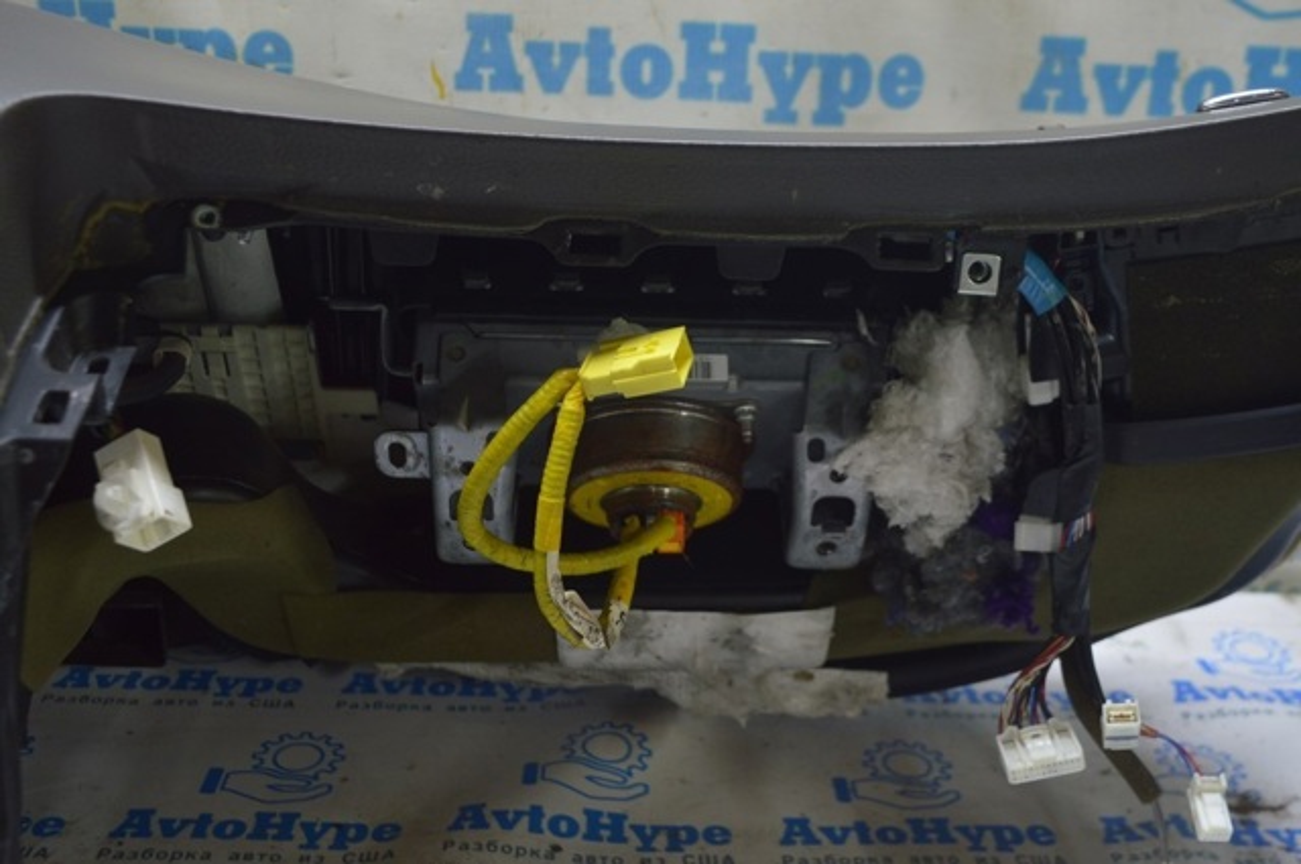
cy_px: 432
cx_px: 650
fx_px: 1462
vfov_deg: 32.9
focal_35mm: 40
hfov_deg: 48.0
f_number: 5.6
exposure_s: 1/20
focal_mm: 27
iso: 400
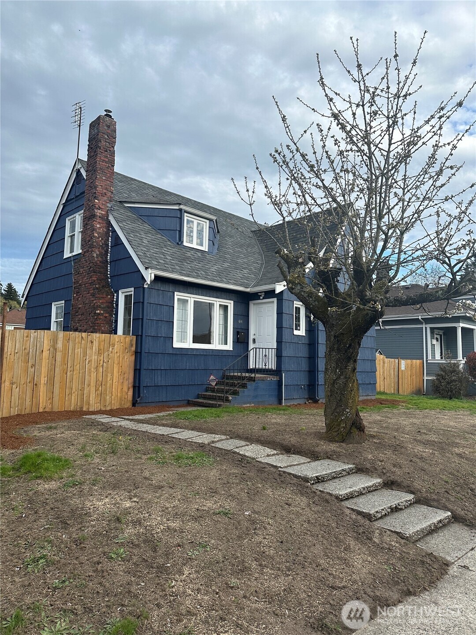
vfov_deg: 71.6
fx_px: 440
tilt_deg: +6.3
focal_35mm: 24
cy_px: 318
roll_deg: -1.1
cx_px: 238
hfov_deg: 56.8
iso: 80
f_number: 1.78
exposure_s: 1/1495
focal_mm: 6.86
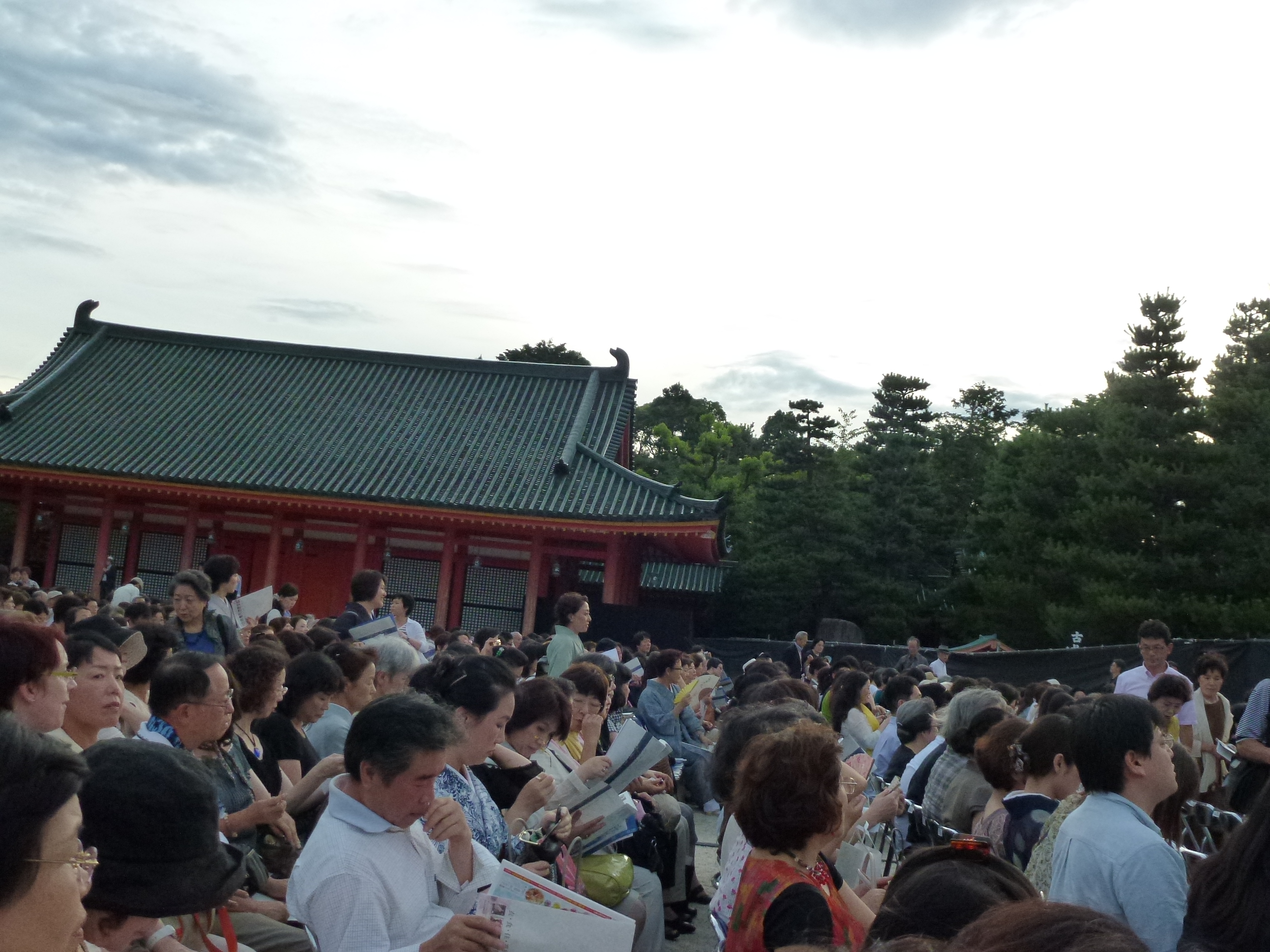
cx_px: 635
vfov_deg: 37.7
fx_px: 1394
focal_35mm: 38
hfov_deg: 49.0
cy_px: 476
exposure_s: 1/320
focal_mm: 6.8
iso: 400
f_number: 3.8
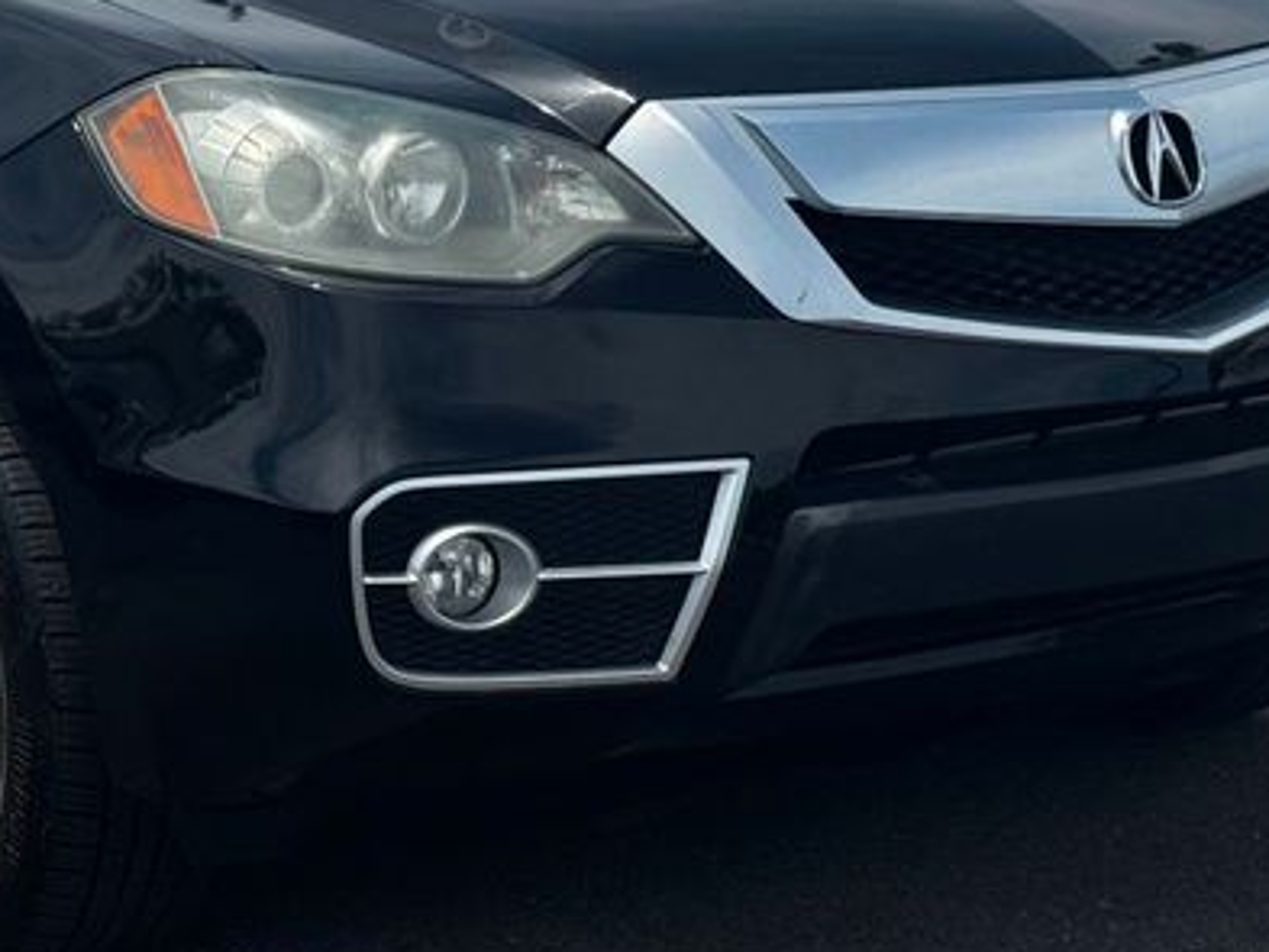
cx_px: 381
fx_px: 4584
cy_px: 142
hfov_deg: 15.7
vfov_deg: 11.8
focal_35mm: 125
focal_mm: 6.76
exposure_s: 1/4310
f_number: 1.78
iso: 64
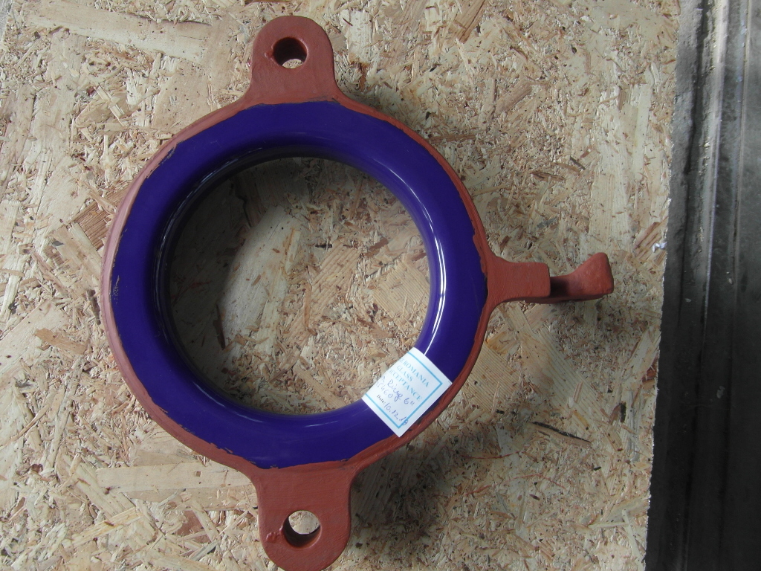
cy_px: 286
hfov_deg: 71.6
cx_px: 380
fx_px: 528
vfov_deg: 56.8
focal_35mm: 24
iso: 80
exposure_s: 1/30
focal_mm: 4
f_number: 3.6
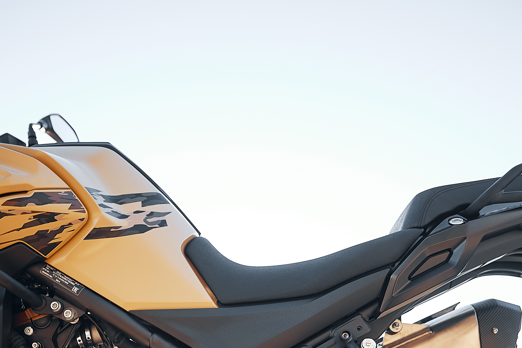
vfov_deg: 27.2
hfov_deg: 42.4
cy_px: 367
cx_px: 196
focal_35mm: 46
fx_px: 667
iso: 100
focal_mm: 16
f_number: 1.8
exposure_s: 1/640
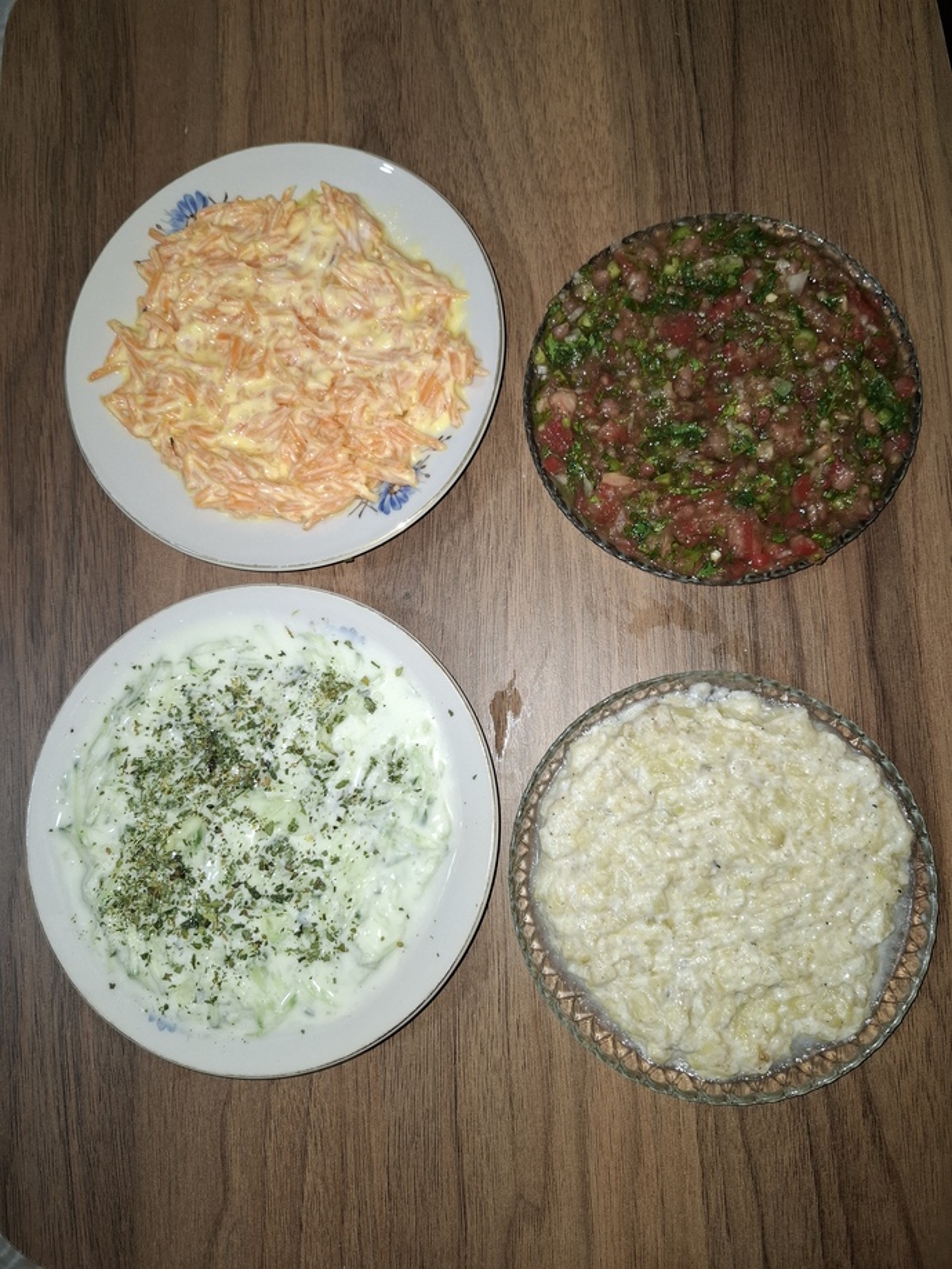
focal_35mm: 23
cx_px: 476
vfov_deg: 73.9
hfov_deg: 58.9
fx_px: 843
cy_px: 634
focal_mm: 5.54
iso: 125
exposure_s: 1/100
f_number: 1.8
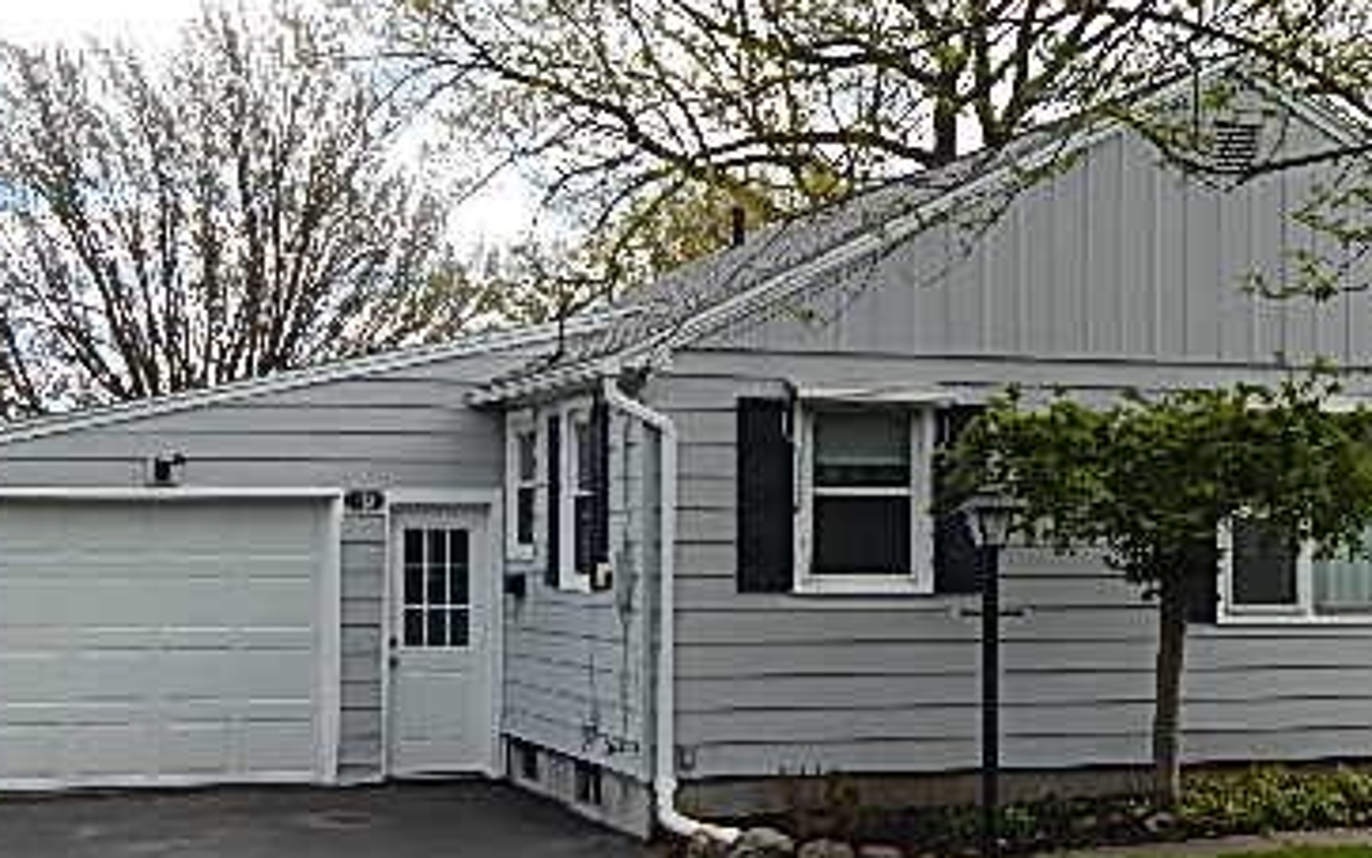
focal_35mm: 71
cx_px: 975
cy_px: 442
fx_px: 2655
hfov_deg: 28.7
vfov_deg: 18.4
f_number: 3.4
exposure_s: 1/800
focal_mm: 6.8
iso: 125
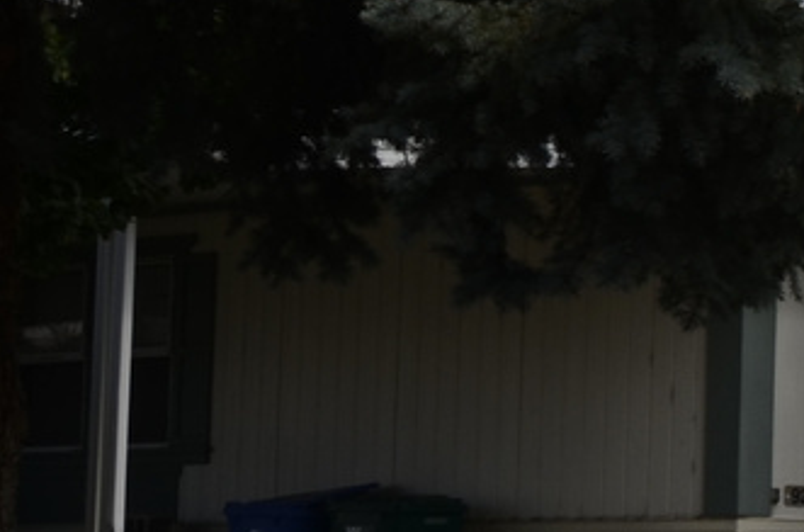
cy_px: 464
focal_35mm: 102
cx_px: 1827
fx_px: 2275
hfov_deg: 14.6
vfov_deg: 13.2
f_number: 8
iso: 100
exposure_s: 1/250
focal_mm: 11
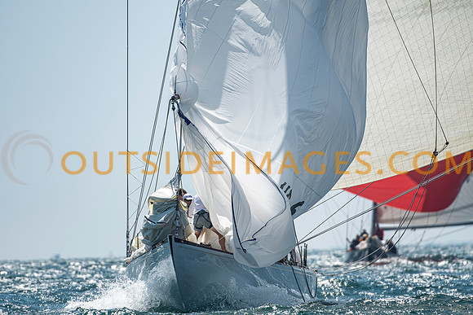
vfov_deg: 2.3
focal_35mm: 600
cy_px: 158
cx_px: 236
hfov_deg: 3.4
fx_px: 7885
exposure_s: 1/3200
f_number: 5.6
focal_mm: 400
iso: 400
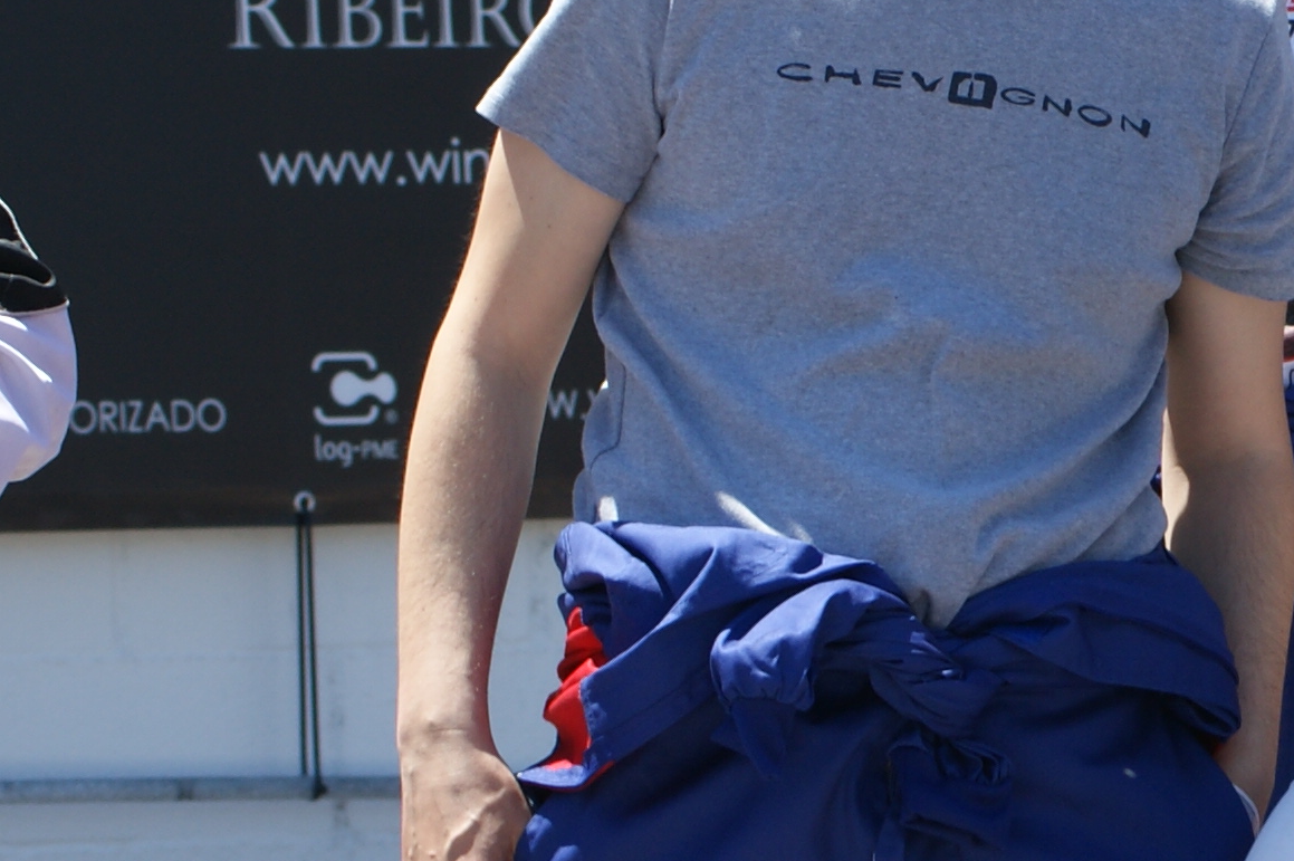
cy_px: 815
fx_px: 11744
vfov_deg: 4.2
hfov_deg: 6.3
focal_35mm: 327
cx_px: 1608
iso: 100
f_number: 6.3
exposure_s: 1/250
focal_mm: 55
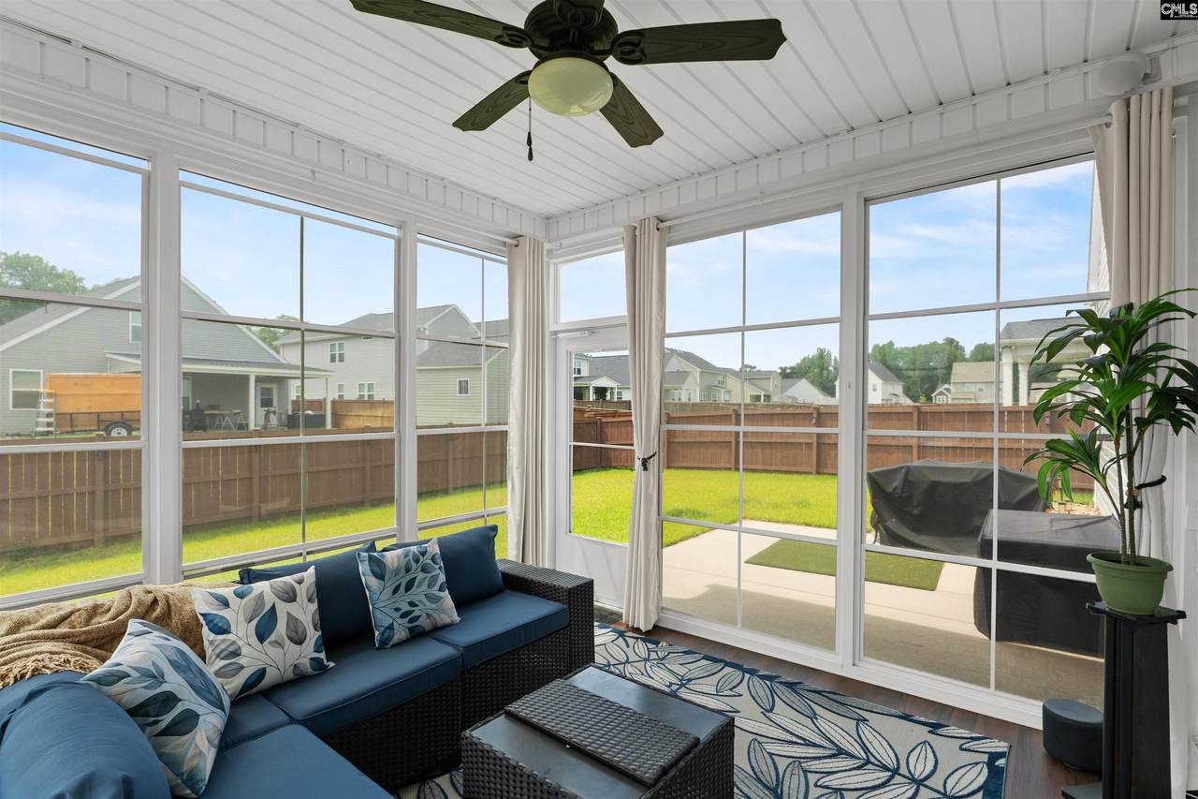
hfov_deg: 95.0
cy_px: 400
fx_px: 549
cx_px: 599
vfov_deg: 72.0
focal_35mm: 16
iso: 320
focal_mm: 11
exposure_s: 1/200
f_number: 6.3
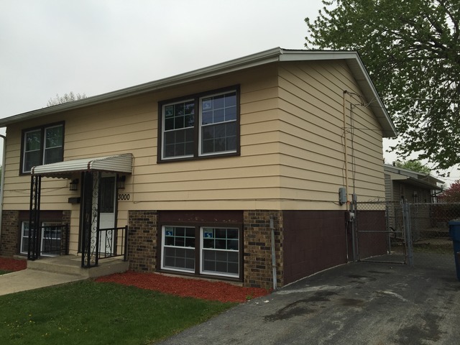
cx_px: 230
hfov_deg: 61.7
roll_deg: -0.7
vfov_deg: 48.2
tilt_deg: +5.8
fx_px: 385
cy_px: 172
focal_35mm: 29
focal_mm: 4.15
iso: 32
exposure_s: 1/260
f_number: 2.2
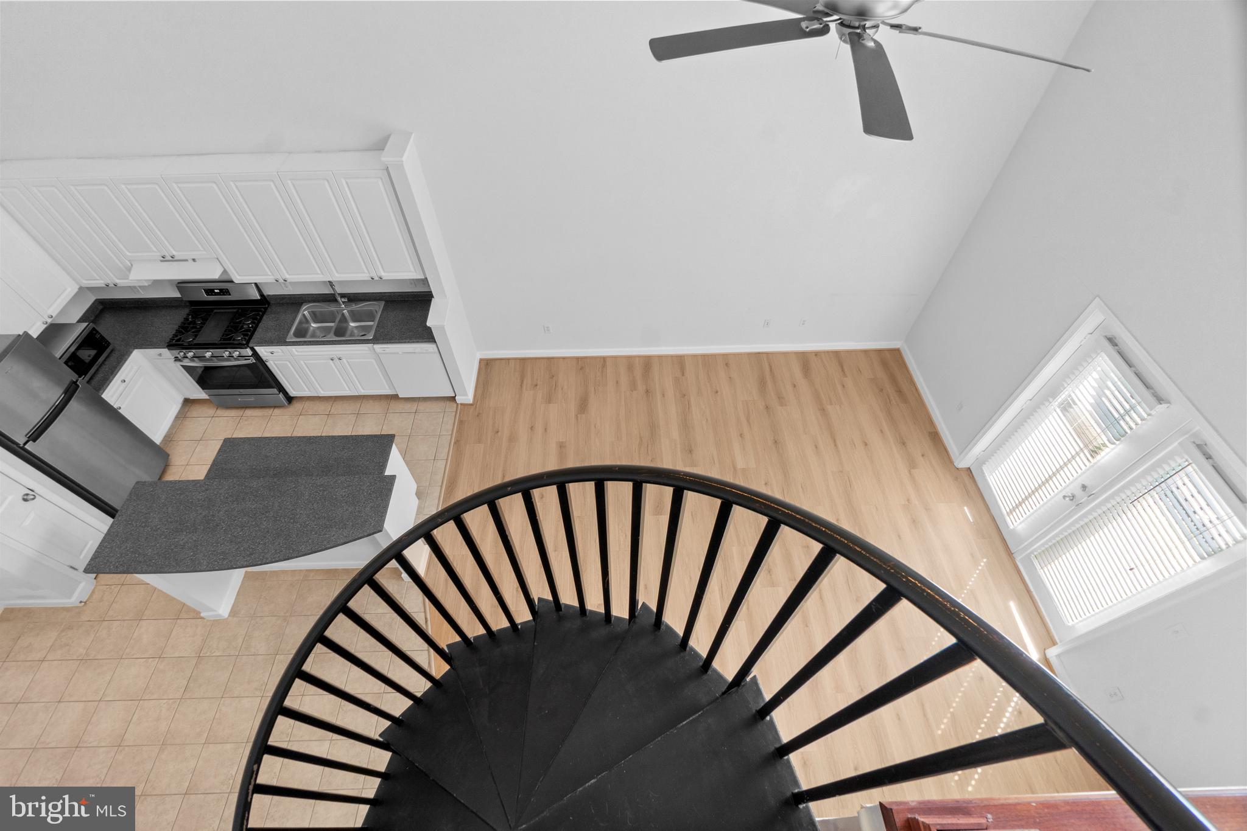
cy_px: 416
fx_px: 520
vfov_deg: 77.3
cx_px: 624
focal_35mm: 15
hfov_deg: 100.4
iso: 400
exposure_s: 1/10
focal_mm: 10
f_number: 8
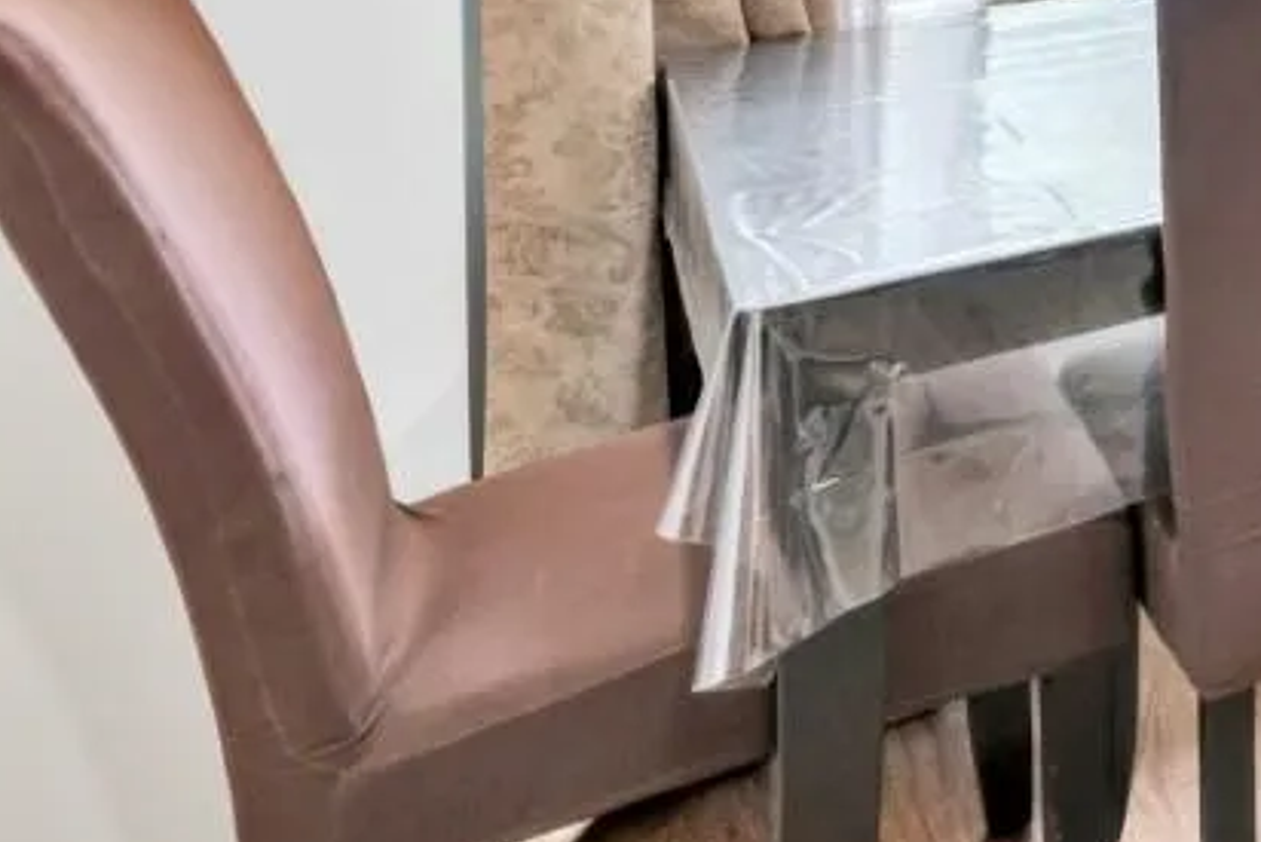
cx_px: 2473
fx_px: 1927
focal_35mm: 55
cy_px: -496
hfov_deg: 19.9
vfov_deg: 20.3
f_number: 8
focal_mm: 14
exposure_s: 1/10
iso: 400
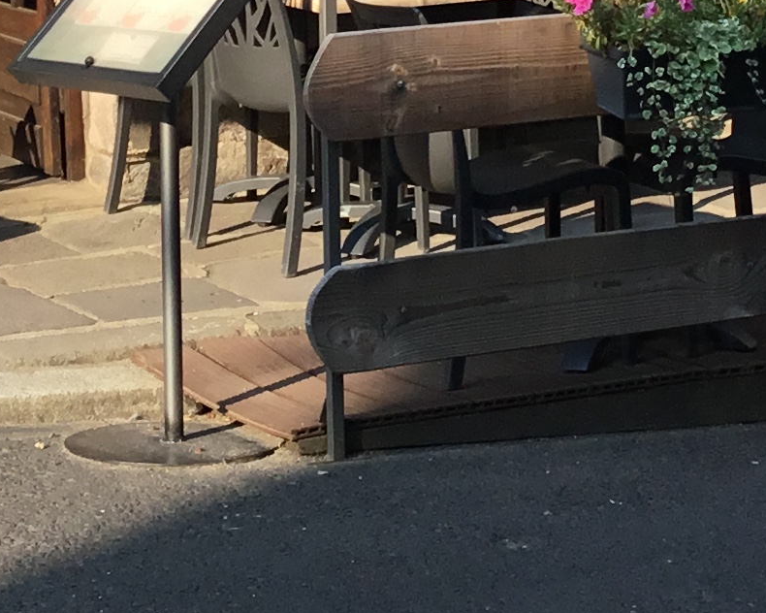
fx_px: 2834
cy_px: -143
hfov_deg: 15.4
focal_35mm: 125
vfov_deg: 12.0
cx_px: 281
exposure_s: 1/397
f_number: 2.4
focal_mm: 3.3
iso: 25
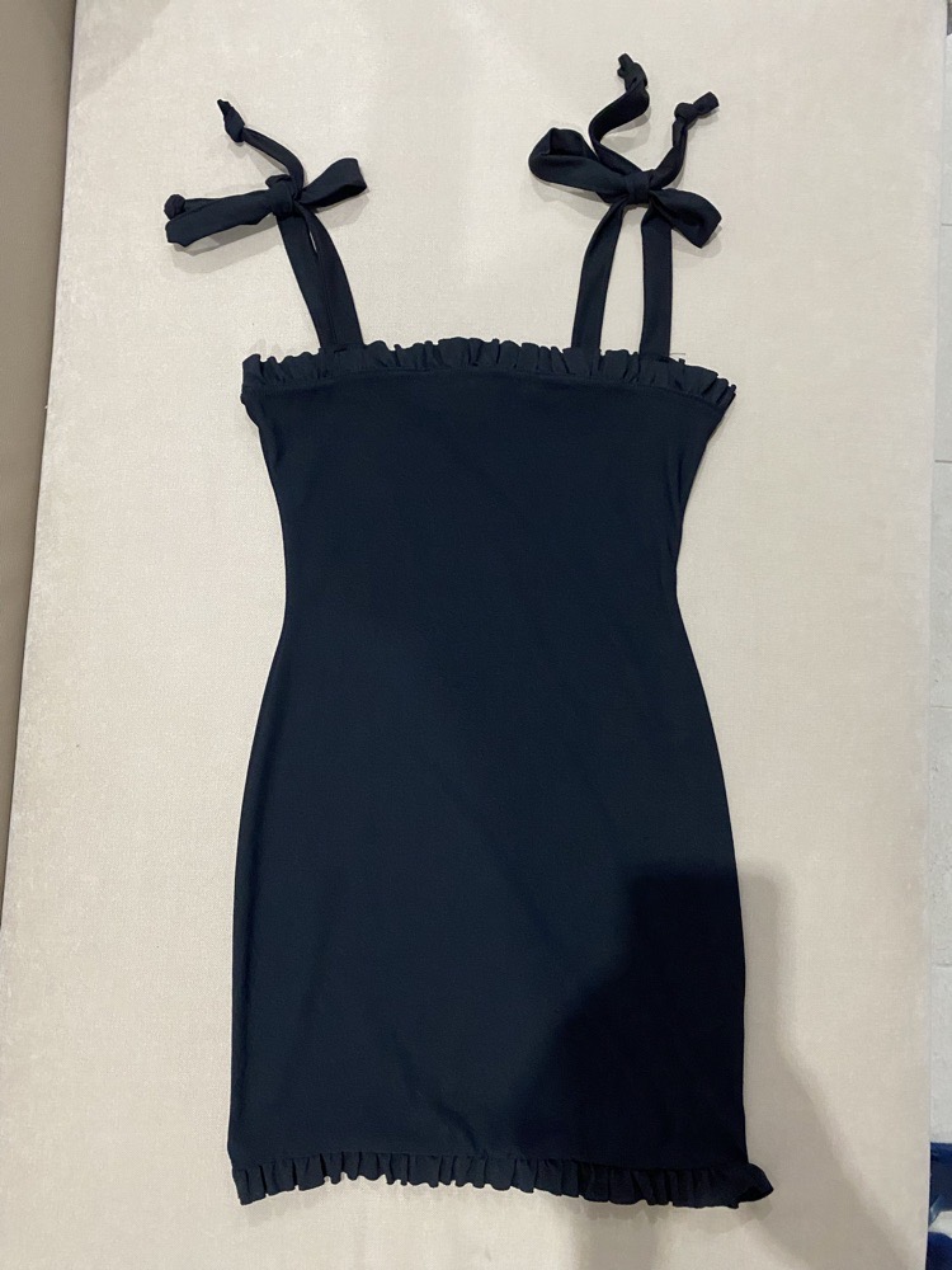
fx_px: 953
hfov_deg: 53.1
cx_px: 476
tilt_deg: -83.5
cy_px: 635
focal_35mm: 26
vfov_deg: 67.3
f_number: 1.8
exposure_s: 1/50
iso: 500
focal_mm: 4.25
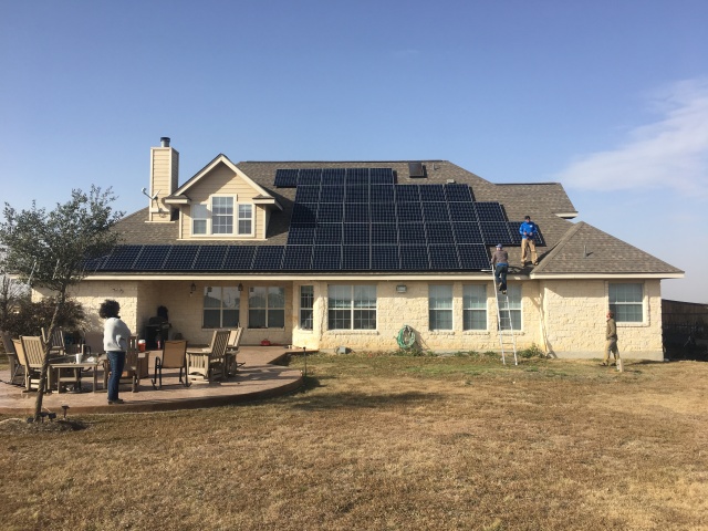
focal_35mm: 29
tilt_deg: +4.2
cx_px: 354
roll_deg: +0.9
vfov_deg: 48.2
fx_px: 593
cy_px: 266
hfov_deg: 61.7
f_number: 2.2
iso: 25
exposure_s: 1/1425
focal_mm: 4.15
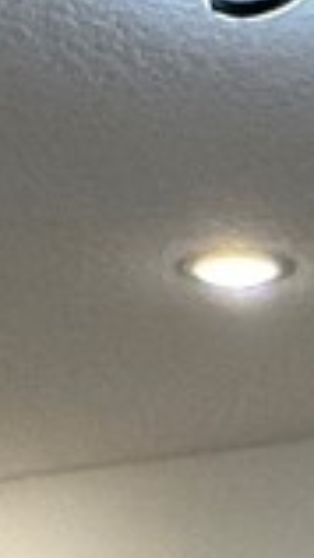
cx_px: 723
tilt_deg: -5.5
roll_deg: +2.2
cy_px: 1183
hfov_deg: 7.4
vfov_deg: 12.1
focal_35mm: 154
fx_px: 2277
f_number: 2.2
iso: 100
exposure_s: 1/120
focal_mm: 2.22
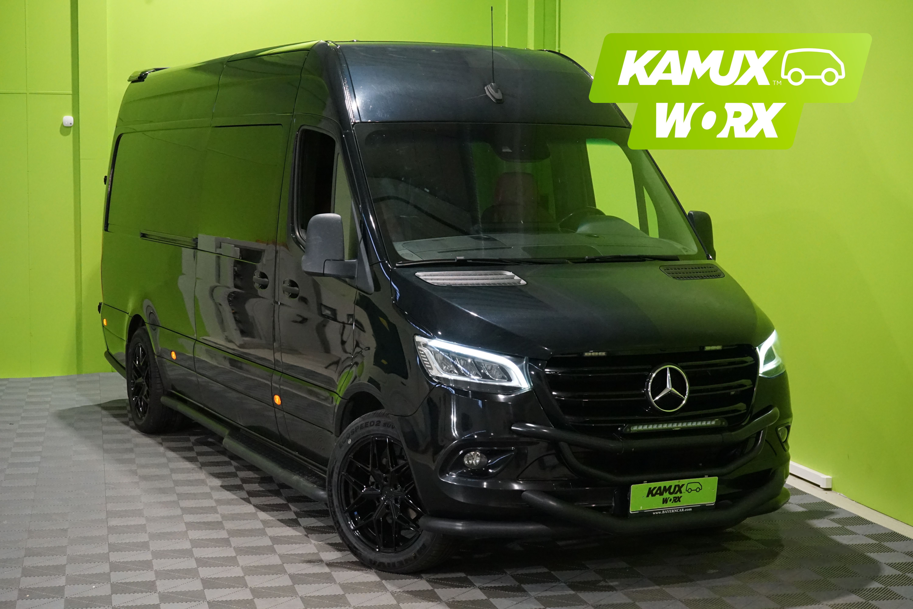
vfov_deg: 22.6
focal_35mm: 60
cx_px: 456
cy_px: 304
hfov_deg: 33.4
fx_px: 1522
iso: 6400
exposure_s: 1/125
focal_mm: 60
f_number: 8
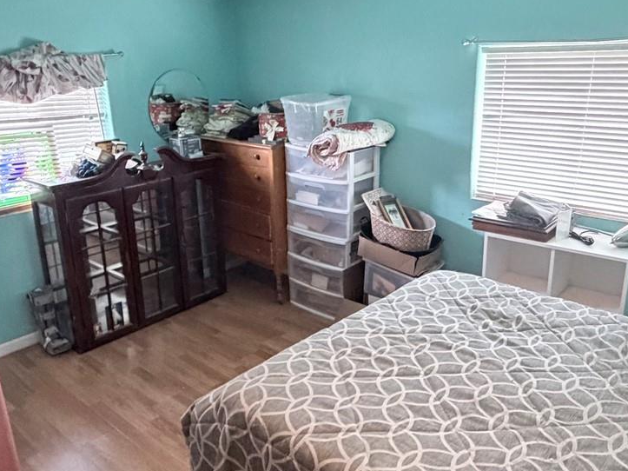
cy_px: 234
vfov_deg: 45.4
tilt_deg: -17.7
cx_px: 298
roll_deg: +2.1
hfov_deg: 58.3
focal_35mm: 31
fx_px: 562
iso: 1000
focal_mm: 2.22
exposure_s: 1/60
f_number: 2.2
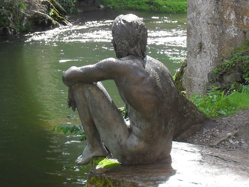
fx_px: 259
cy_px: 95
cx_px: 127
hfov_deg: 51.3
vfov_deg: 39.7
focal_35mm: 36
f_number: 3.2
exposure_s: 1/250
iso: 100
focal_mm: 6.3
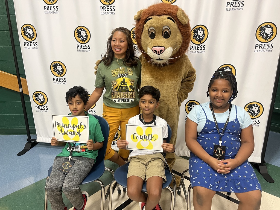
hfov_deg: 67.3
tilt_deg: -16.0
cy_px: 105
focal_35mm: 26
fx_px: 210
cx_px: 140
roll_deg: -0.1
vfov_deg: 53.1
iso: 160
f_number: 1.6
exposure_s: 1/60
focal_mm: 5.1
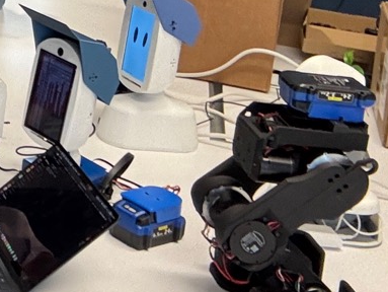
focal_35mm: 96
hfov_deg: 17.1
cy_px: -140
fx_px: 1077
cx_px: -296
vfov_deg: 14.4
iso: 125
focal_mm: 2.69
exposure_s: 1/60
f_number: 1.9
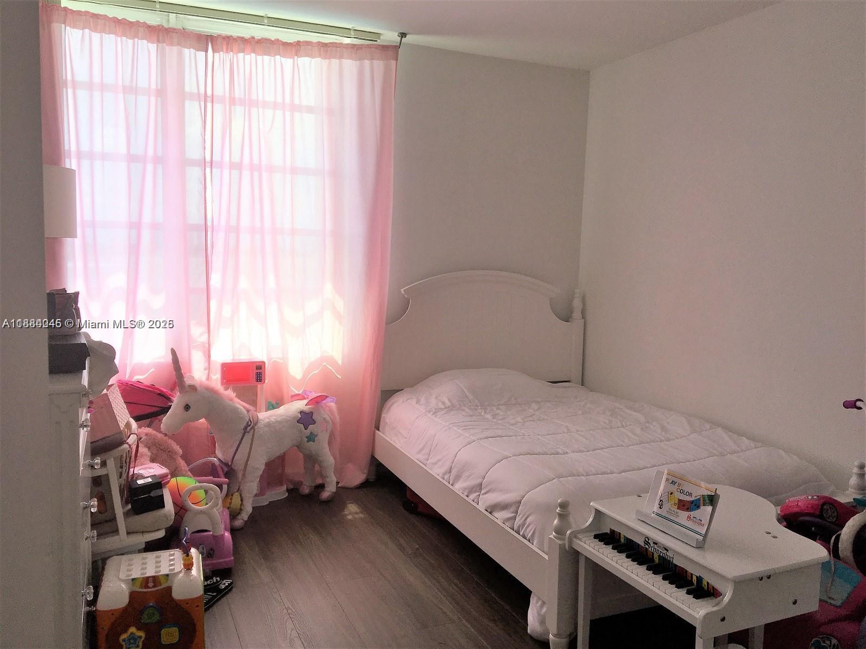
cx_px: 433
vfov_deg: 48.2
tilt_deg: -5.8
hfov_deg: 61.7
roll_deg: -0.8
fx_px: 726
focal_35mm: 29
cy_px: 324
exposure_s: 1/460
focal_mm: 4.15
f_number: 2.2
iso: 25
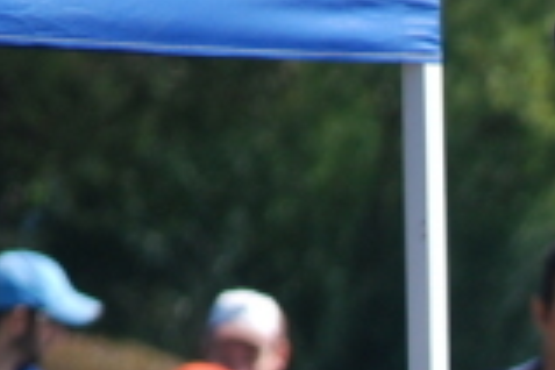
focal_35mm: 854
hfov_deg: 2.4
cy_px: 784
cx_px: 1105
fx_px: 13169
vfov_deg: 1.6
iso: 200
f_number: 5
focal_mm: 125
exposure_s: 1/500
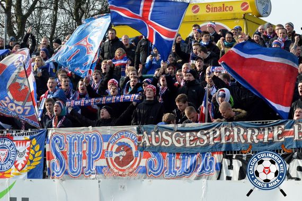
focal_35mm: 105
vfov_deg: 13.0
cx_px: 151
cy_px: 100
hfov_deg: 19.5
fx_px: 881
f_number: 13
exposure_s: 1/3200
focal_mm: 70
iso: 5000
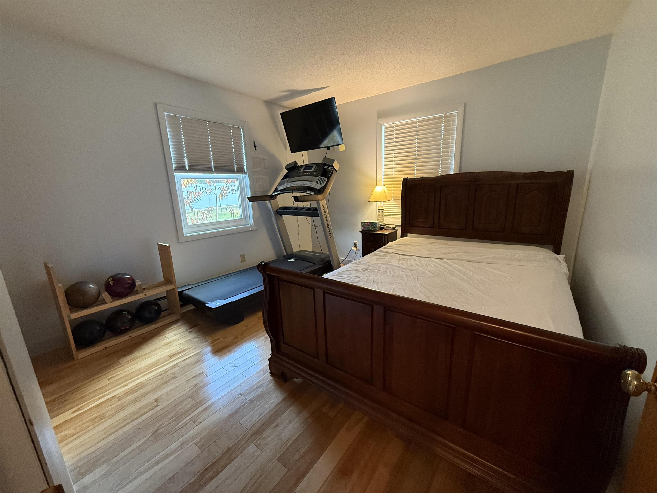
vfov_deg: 85.7
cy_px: 246
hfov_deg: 102.1
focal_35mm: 14
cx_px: 328
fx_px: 266
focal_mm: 2.22
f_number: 2.2
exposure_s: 1/60
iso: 400
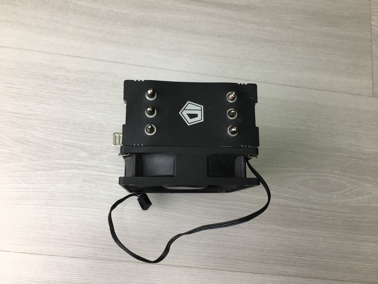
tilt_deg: -77.7
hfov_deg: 61.7
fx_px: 317
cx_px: 189
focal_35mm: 29
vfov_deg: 48.2
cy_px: 142
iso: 40
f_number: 2.2
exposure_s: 1/100
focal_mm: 4.15
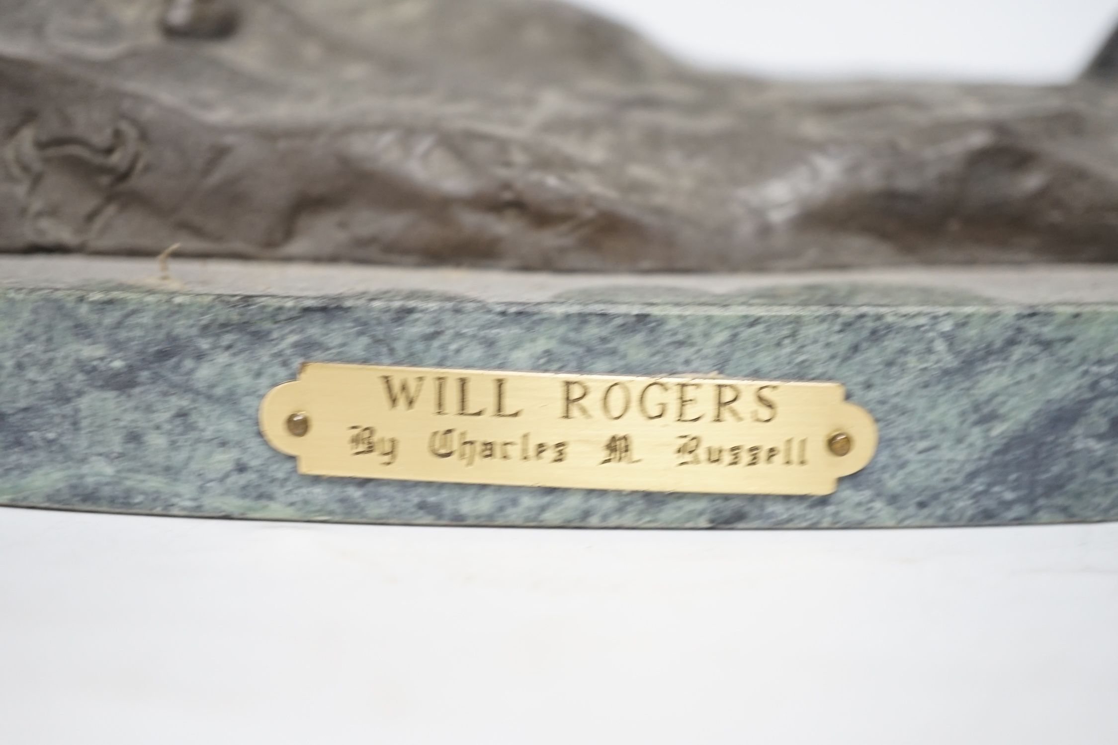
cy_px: 372
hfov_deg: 43.6
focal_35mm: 45
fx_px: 1397
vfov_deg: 29.9
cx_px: 559
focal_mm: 30
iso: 800
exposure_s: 1/60
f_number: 3.5
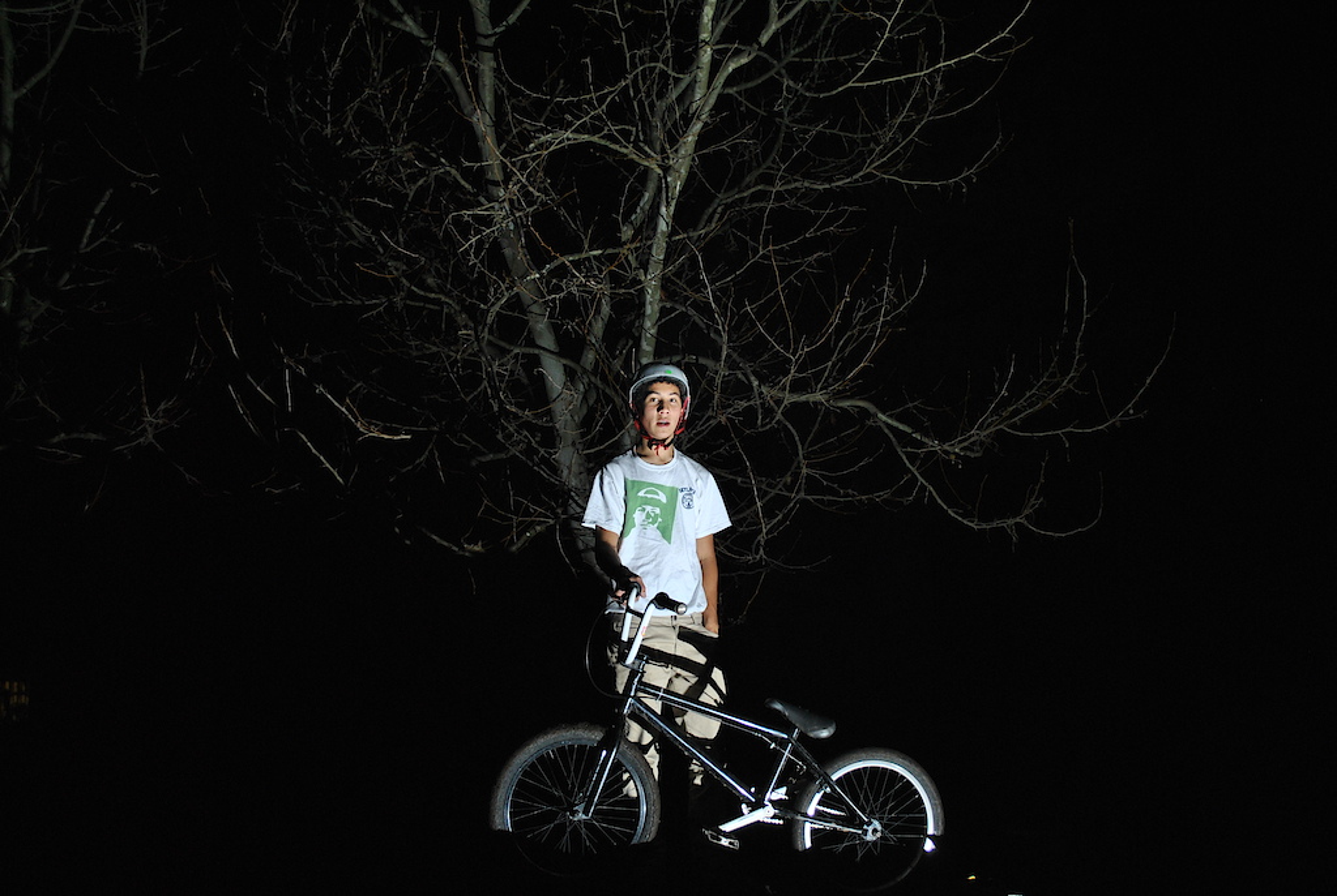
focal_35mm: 45
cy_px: 448
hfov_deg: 43.5
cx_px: 668
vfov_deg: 30.0
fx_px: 1674
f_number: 4.5
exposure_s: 1/60
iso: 400
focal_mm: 30
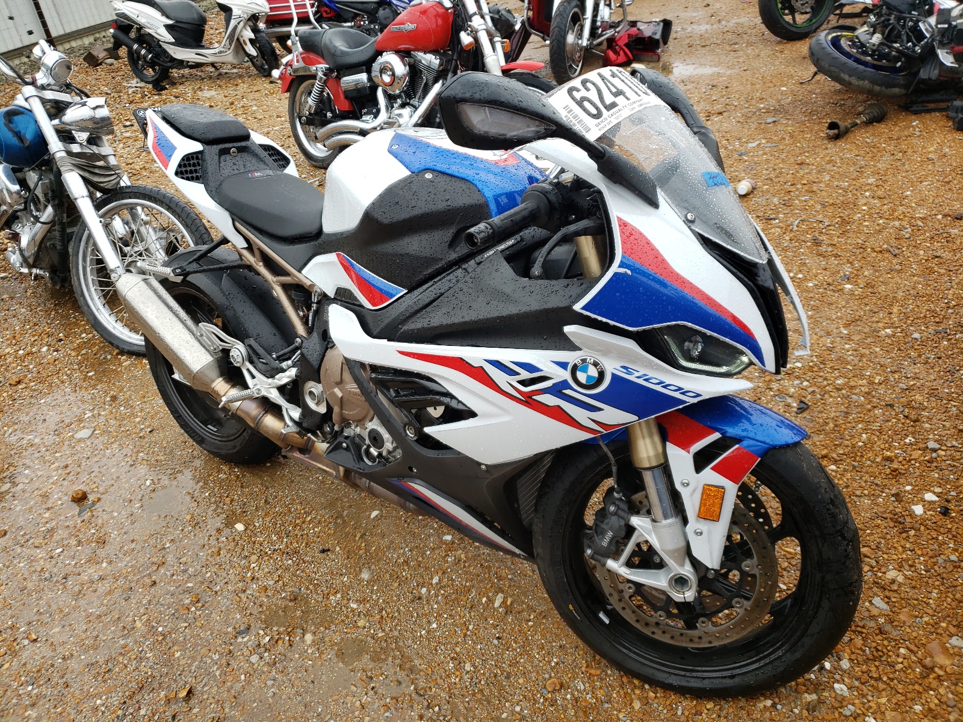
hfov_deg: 67.3
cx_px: 482
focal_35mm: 26
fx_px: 723
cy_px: 361
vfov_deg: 53.1
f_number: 1.5
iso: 50
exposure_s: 1/270
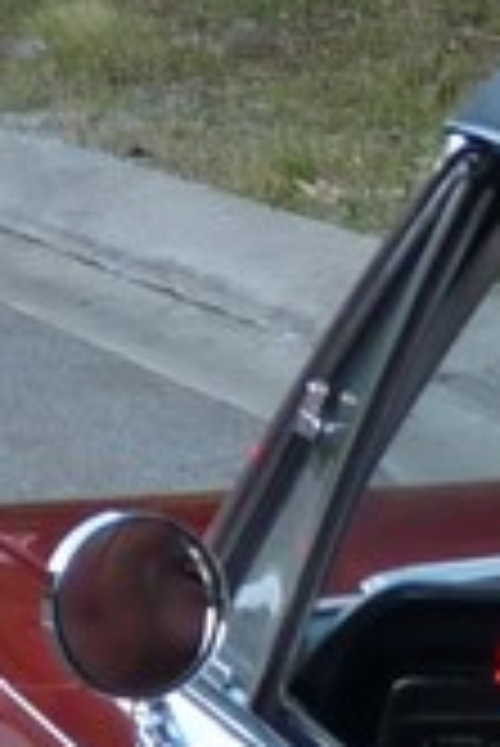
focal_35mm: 384
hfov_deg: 3.5
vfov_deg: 5.4
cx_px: -1162
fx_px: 7983
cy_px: 302
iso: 100
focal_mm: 8.5
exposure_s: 1/125
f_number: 3.6
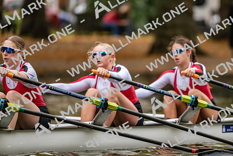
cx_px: 116
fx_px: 2589
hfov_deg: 5.2
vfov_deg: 3.4
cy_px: 78
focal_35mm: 400
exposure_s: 1/2500
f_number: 4.5
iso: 2500
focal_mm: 400
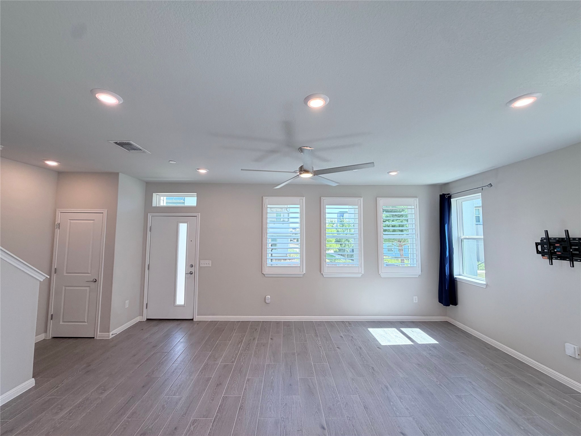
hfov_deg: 102.1
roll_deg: +0.3
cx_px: 290
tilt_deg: +3.3
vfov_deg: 85.7
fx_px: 235
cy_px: 218
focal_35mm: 14
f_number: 2.2
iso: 80
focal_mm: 2.22
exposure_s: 1/120
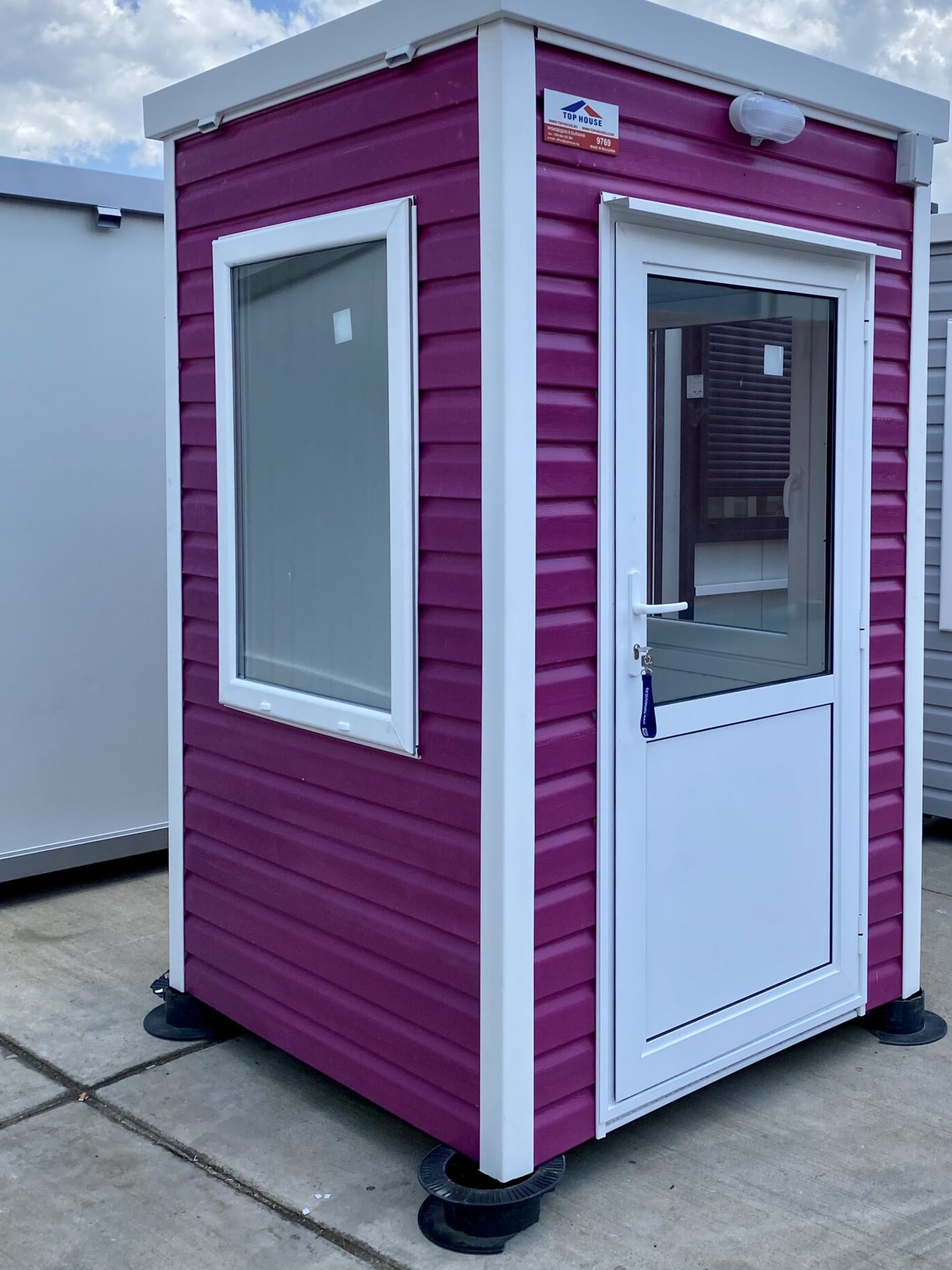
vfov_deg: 51.1
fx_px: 1320
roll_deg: -0.7
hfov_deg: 39.2
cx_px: 629
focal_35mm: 36
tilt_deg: -3.1
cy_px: 517
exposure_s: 1/2688
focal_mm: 4.25
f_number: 1.8
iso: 32
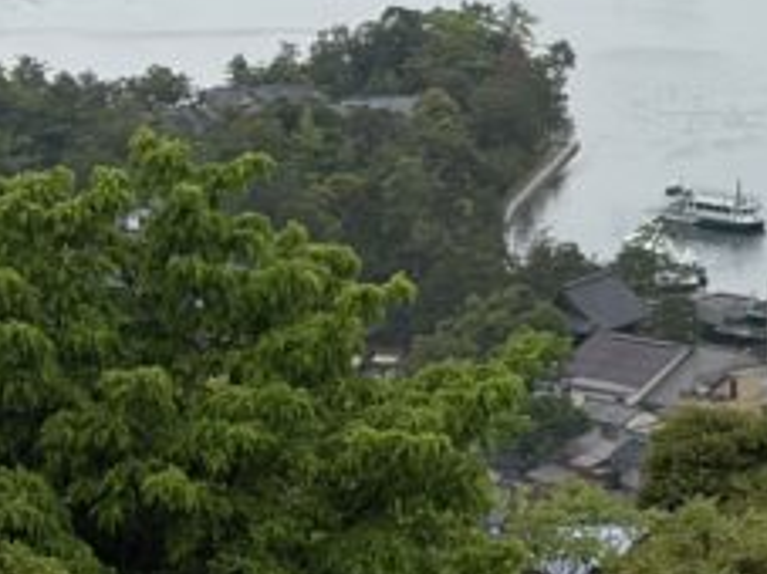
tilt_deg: -5.4
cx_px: 1395
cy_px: -216
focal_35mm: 235
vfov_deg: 6.3
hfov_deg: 8.1
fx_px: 5204
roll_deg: -0.3
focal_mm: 5.96
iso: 50
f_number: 1.6
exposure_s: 1/3636
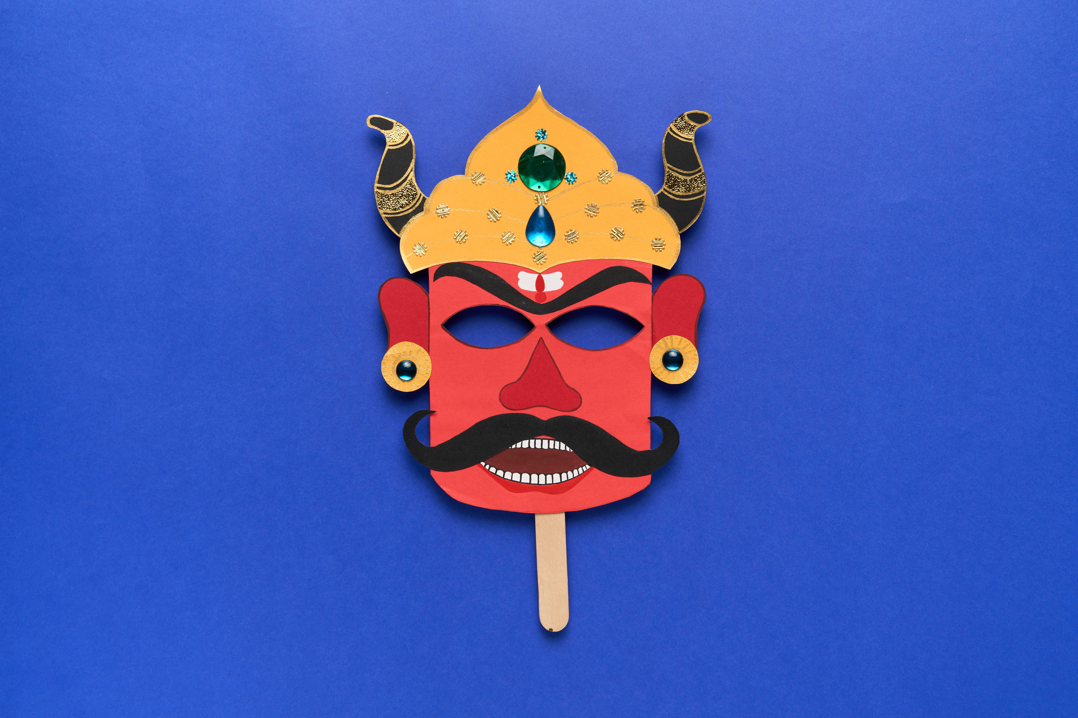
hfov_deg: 37.5
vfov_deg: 25.5
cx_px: 539
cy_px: 359
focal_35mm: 53
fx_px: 1587
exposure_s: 1/125
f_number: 9
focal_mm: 53
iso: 100
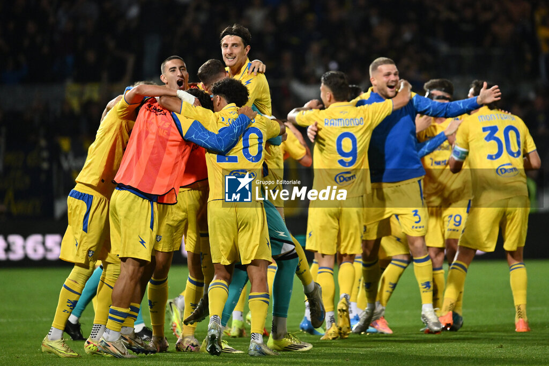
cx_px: 274
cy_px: 183
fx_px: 6098
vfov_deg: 3.4
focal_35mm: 400
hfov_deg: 5.2
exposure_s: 1/1600
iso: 4000
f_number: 4.5
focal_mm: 400
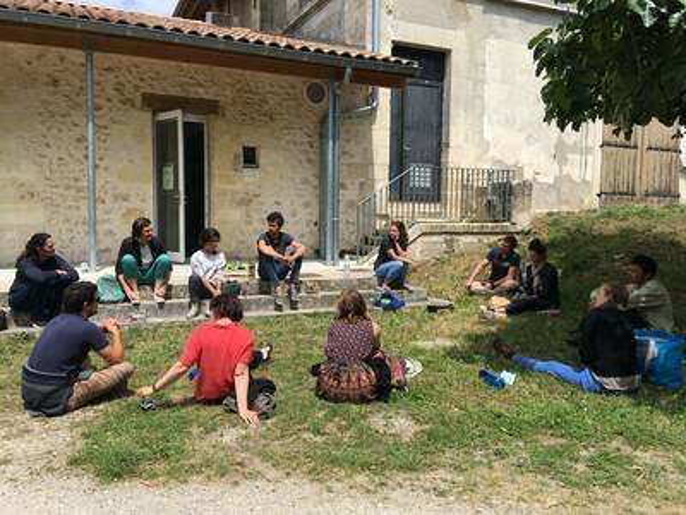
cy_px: 258
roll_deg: +0.1
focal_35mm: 29
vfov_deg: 48.2
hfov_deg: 61.7
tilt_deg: -3.4
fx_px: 575
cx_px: 343
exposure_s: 1/1709
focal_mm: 4.15
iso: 25
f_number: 2.2
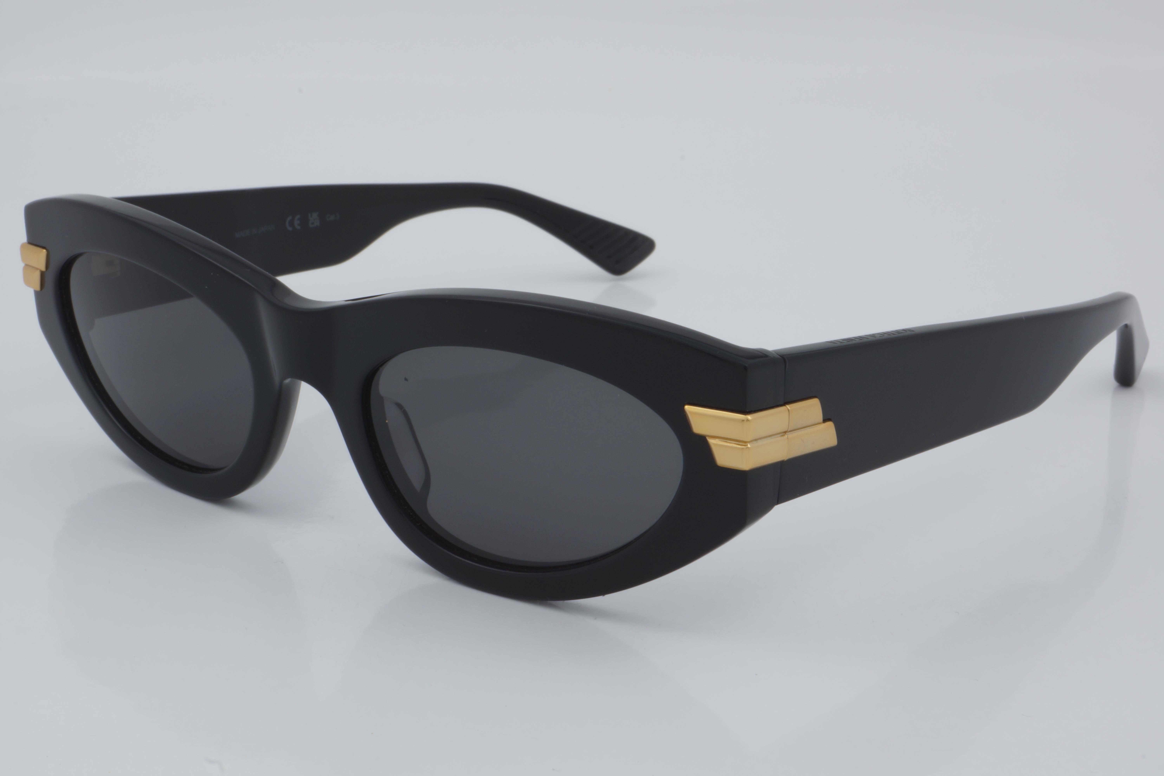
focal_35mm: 75
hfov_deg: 27.0
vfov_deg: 18.2
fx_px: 2425
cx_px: 582
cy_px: 388
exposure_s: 1/4
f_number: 32
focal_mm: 50
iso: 100
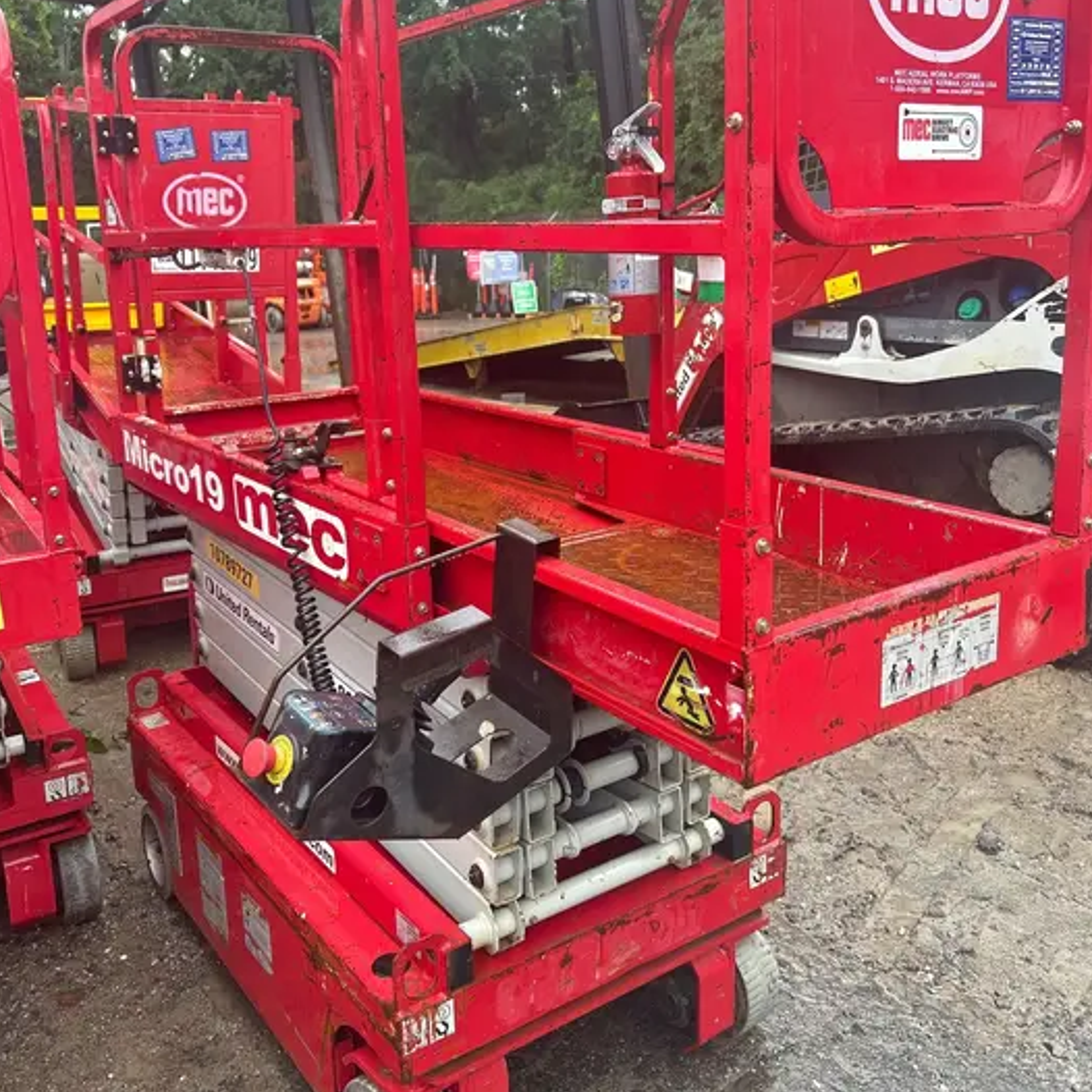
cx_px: 531
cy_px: 466
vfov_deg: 50.9
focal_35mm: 32
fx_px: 1142
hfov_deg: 51.1
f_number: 1.5
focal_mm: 5.7
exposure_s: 1/209
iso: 50
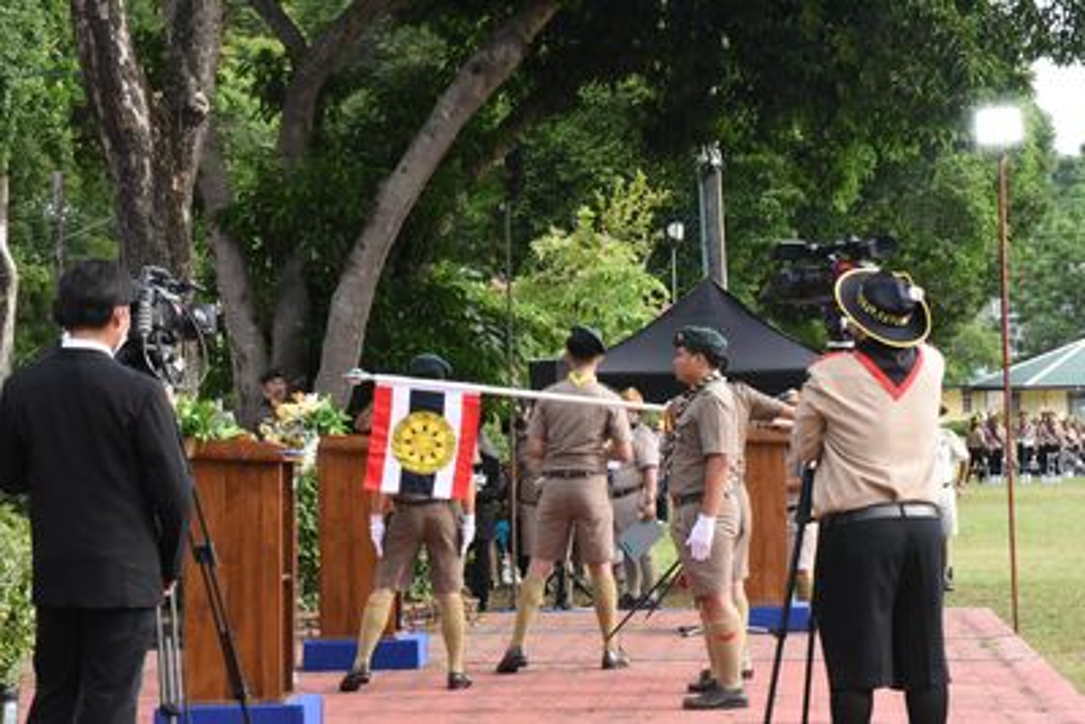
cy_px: 362
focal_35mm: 130
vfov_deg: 10.6
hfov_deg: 15.8
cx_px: 542
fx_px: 3919
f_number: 36
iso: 8000
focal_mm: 130
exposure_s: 1/200
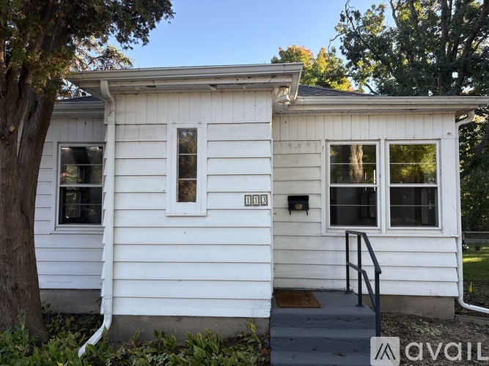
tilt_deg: +2.7
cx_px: 244
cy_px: 183
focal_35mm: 26
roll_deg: +0.9
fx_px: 367
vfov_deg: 53.0
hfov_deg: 67.3
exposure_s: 1/482
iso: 64
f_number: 1.6
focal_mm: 5.96
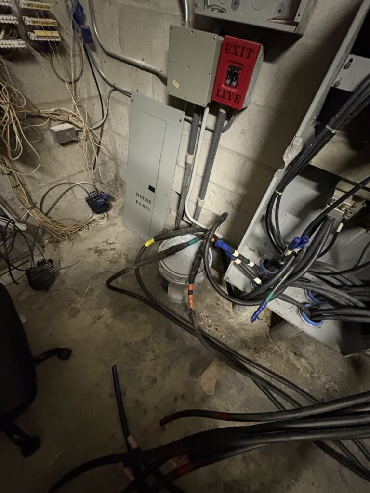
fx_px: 200
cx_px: 185
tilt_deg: -50.0
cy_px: 246
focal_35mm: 14
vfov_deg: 102.1
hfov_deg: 85.7
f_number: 2.2
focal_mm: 2.22
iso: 1600
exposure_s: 1/30
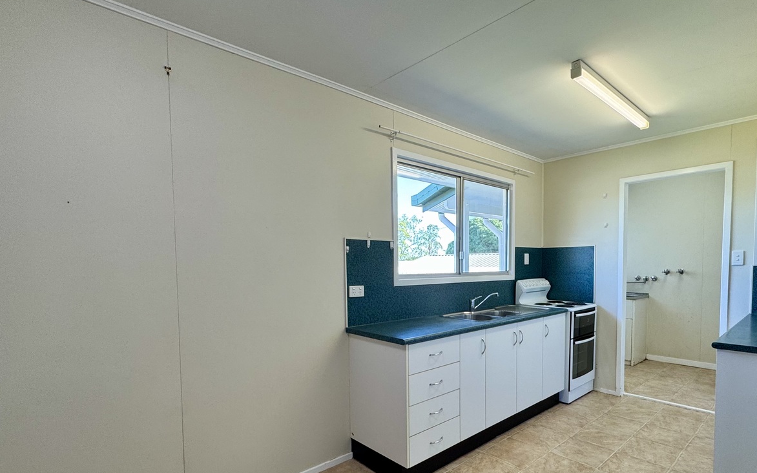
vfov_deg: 61.6
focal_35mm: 19
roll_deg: +1.7
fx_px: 392
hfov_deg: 87.5
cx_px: 432
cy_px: 287
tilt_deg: -3.7
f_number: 2.2
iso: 80
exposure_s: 1/100
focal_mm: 2.22
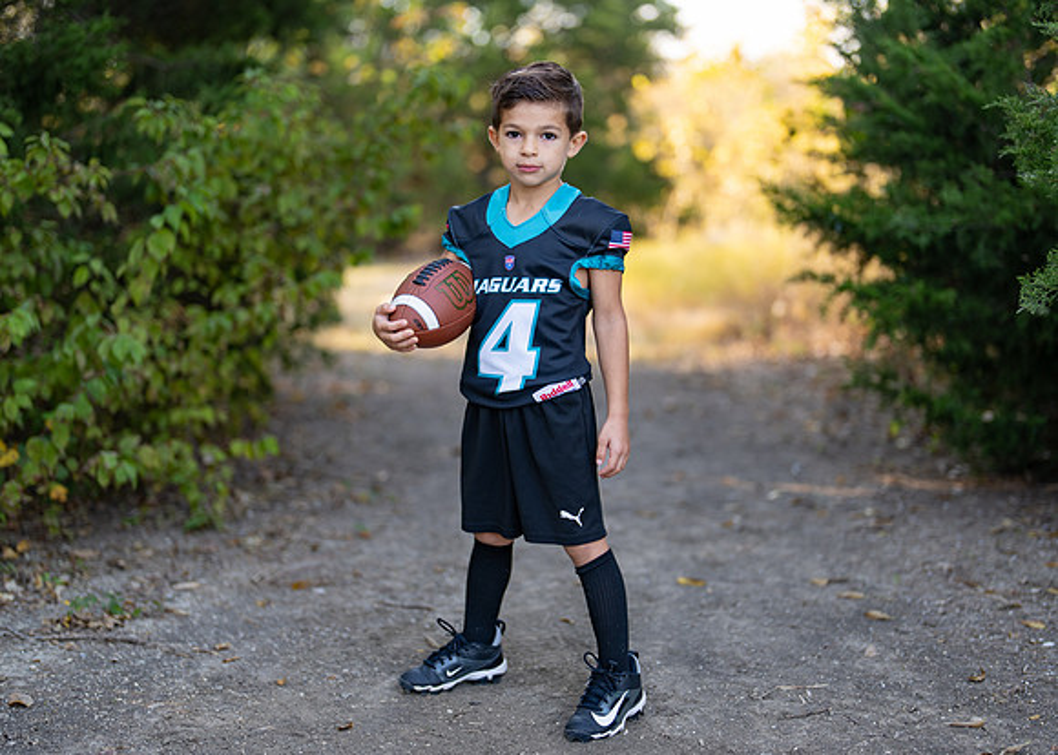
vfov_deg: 25.8
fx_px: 1651
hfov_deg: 35.5
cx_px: 536
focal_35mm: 55
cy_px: 382
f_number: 1.2
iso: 100
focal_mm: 50
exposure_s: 1/400
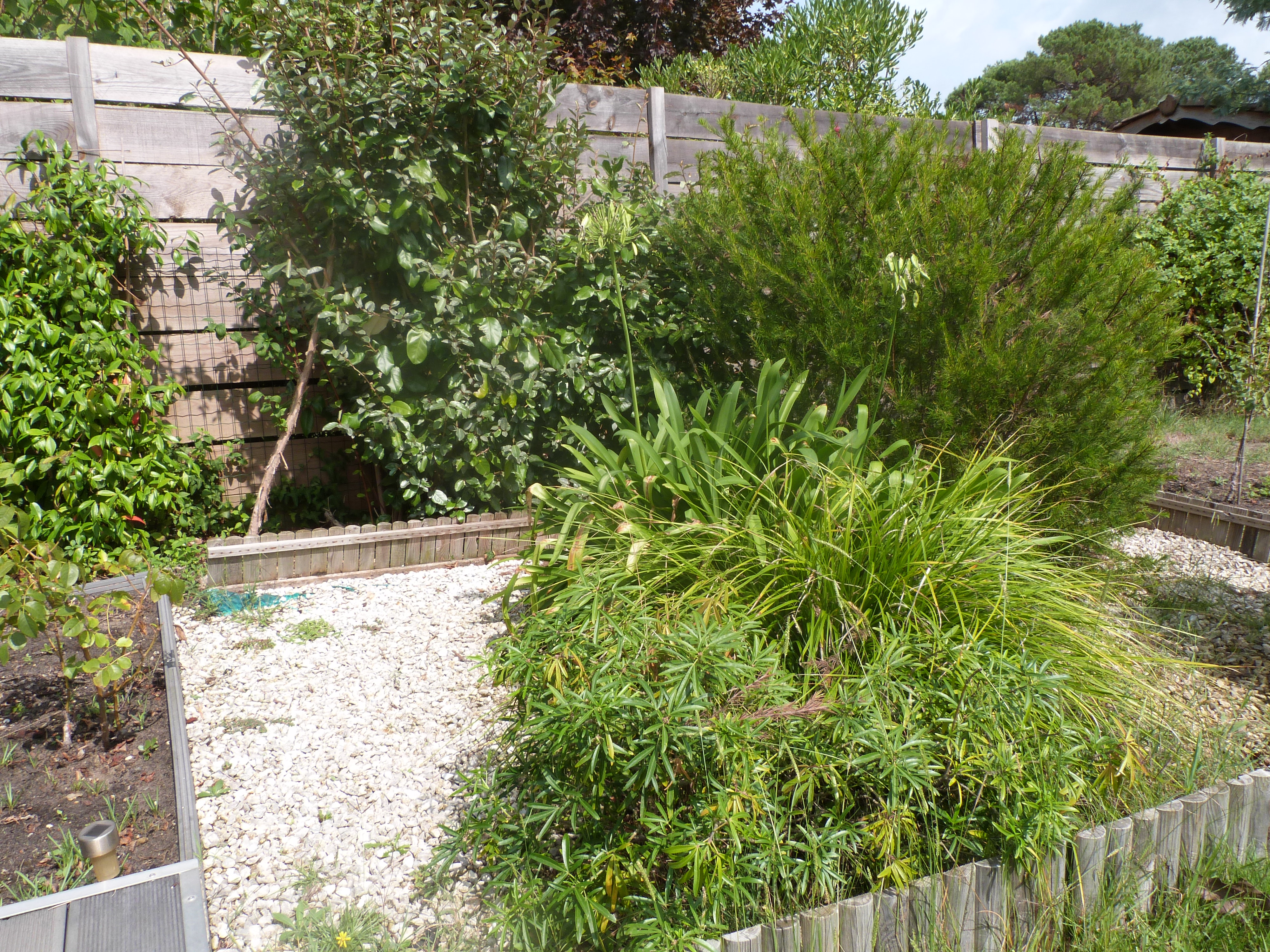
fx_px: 917
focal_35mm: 25
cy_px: 476
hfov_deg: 69.4
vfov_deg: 54.9
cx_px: 635
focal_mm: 4.5
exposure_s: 1/250
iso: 100
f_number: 5.6
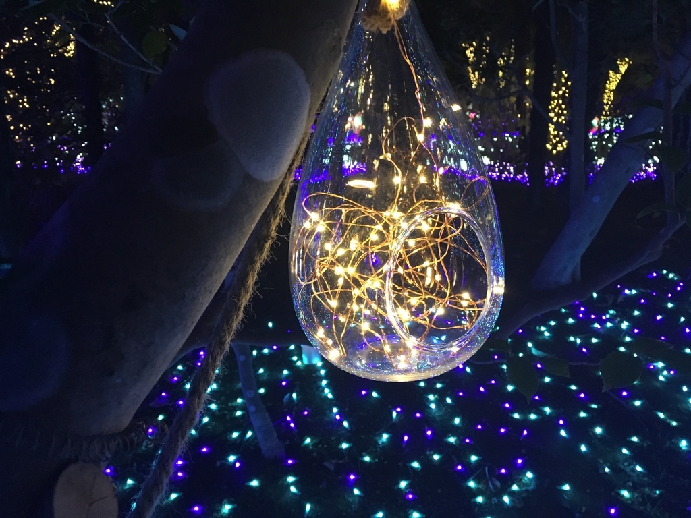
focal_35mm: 29
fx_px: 579
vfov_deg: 48.2
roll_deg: +2.8
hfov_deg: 61.7
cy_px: 259
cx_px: 346
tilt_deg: -16.0
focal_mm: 4.15
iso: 200
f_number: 2.2
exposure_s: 1/17
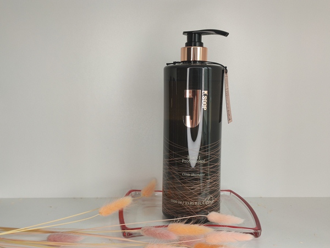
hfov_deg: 51.4
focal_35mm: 36
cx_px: 165
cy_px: 124
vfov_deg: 39.7
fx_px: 343
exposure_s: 1/127
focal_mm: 4.77
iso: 112
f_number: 1.75
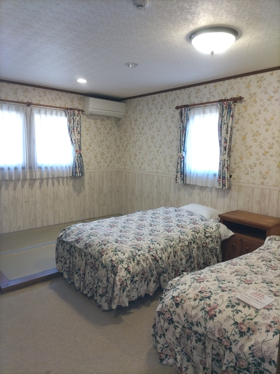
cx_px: 140
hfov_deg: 53.1
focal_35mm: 26
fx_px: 280
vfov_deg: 67.3
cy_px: 187
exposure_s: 1/50
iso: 451
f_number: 1.79
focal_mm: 4.8
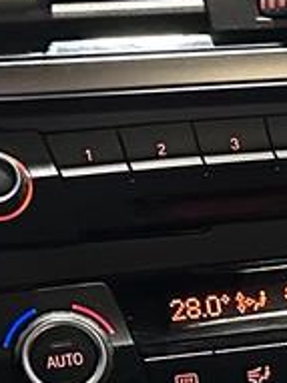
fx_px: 1782
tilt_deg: -27.6
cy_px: 451
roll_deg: -4.5
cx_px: 905
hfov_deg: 7.8
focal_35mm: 161
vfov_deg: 12.0
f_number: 1.78
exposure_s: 1/30
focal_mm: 6.86
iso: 800
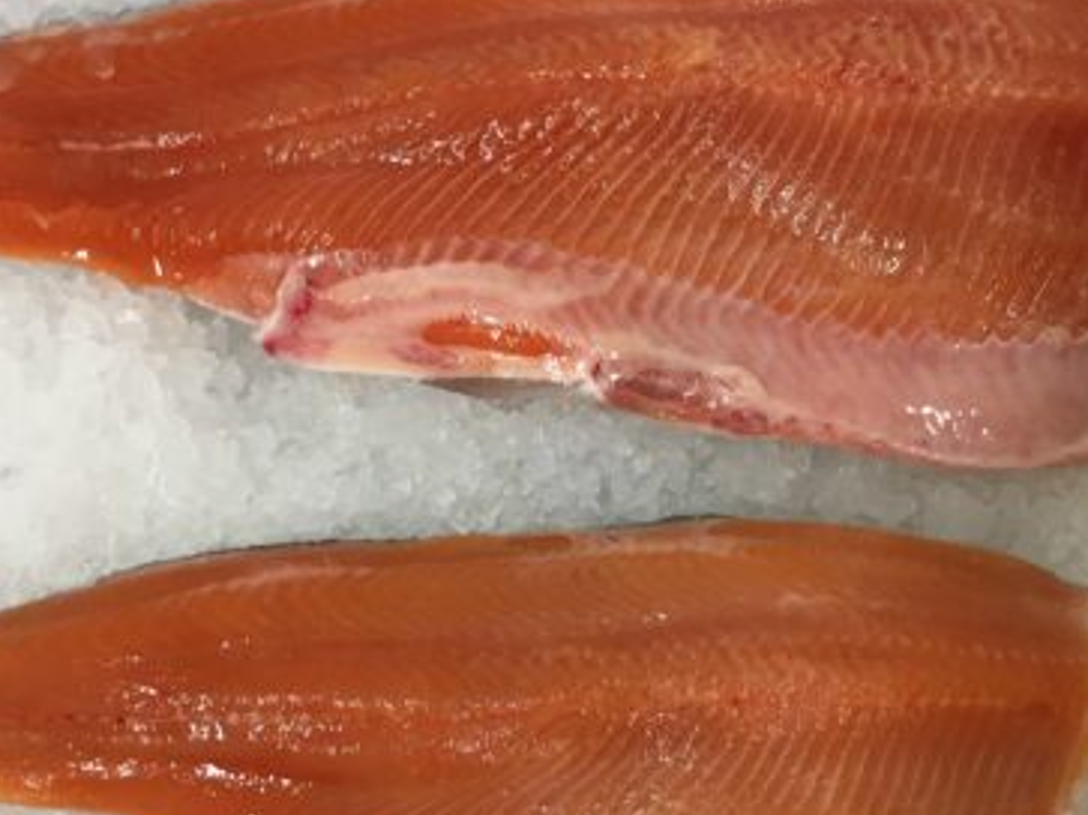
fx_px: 1508
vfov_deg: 30.2
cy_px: 470
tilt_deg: -82.3
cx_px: 587
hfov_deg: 39.6
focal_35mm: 48
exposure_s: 1/33
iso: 100
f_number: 2.2
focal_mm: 4.15
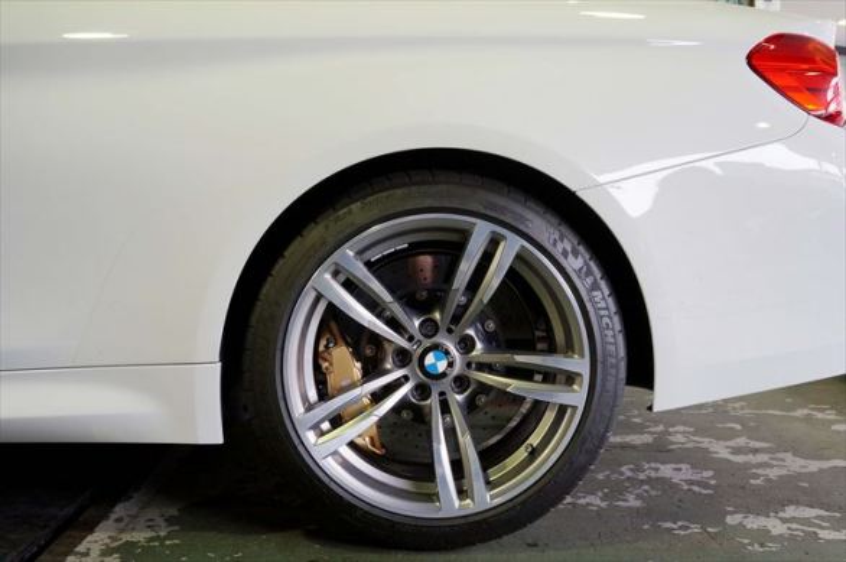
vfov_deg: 38.3
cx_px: 423
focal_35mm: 34
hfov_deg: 55.2
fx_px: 810
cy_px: 281
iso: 640
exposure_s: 1/60
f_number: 6.3
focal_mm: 23
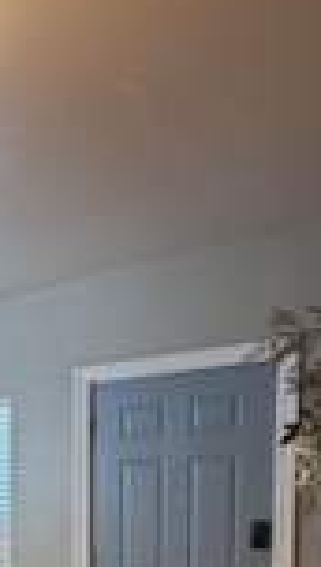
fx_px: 723
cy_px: 558
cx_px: -153
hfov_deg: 21.3
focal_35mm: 48
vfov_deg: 38.4
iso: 320
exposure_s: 1/60
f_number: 2.2
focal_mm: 2.22
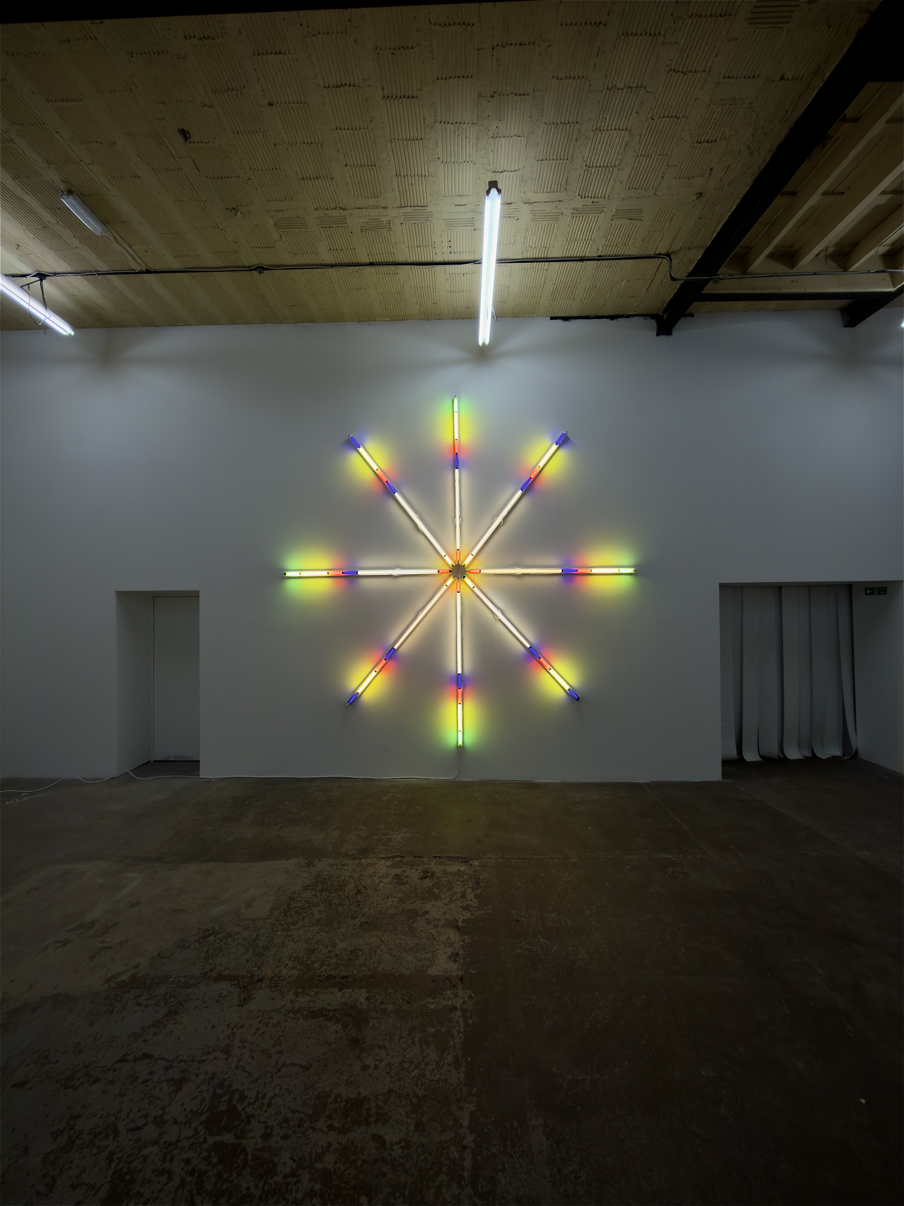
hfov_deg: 85.7
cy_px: 603
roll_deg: +0.4
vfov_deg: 102.1
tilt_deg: +0.4
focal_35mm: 14
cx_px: 452
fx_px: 487
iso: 25
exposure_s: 1/100
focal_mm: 2.22
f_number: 2.2
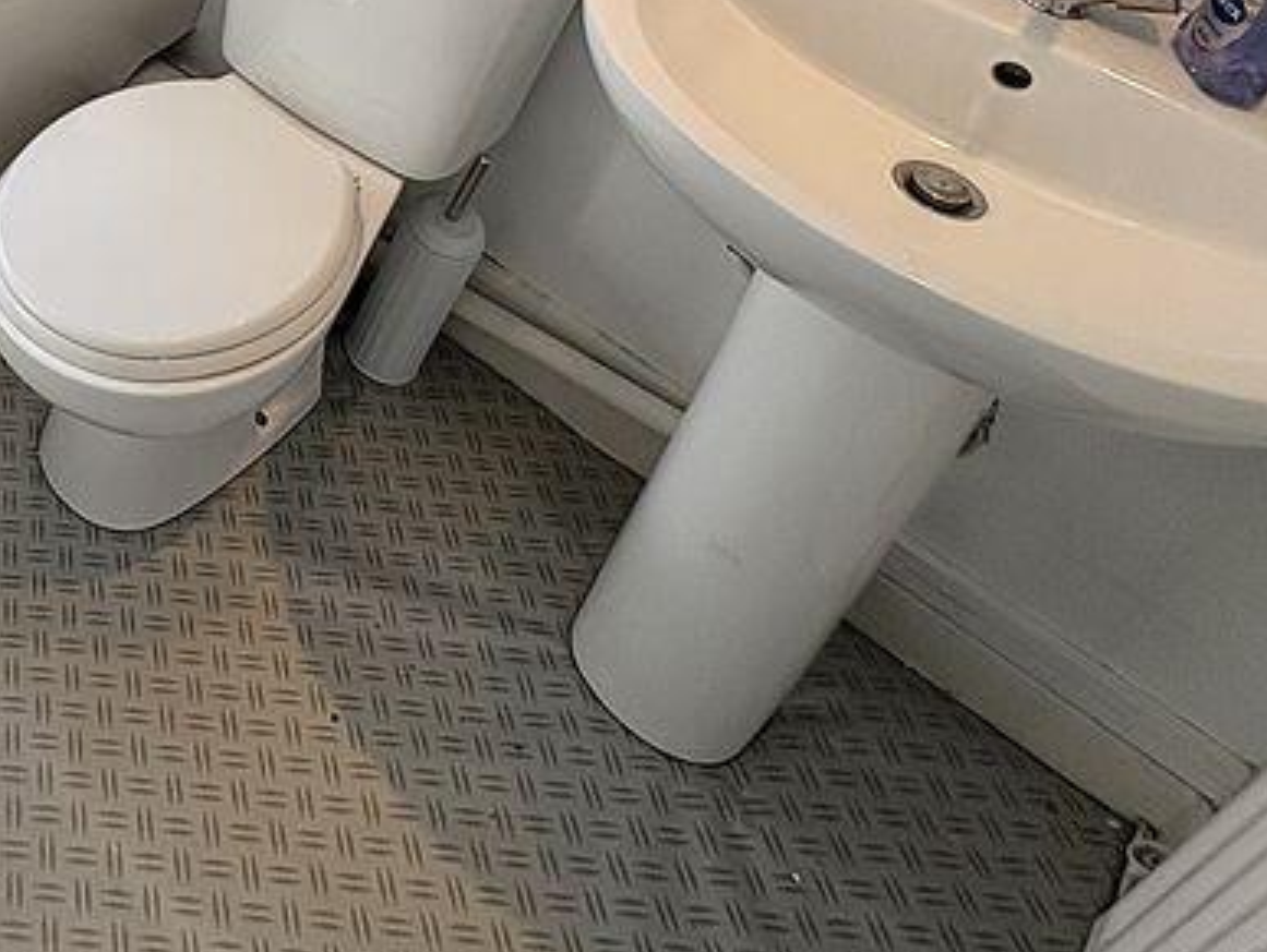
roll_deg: -1.2
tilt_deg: -30.9
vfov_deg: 32.4
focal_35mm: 37
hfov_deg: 40.6
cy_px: -173
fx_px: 1356
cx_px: -118
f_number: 2.2
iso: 50
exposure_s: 1/138
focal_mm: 2.22
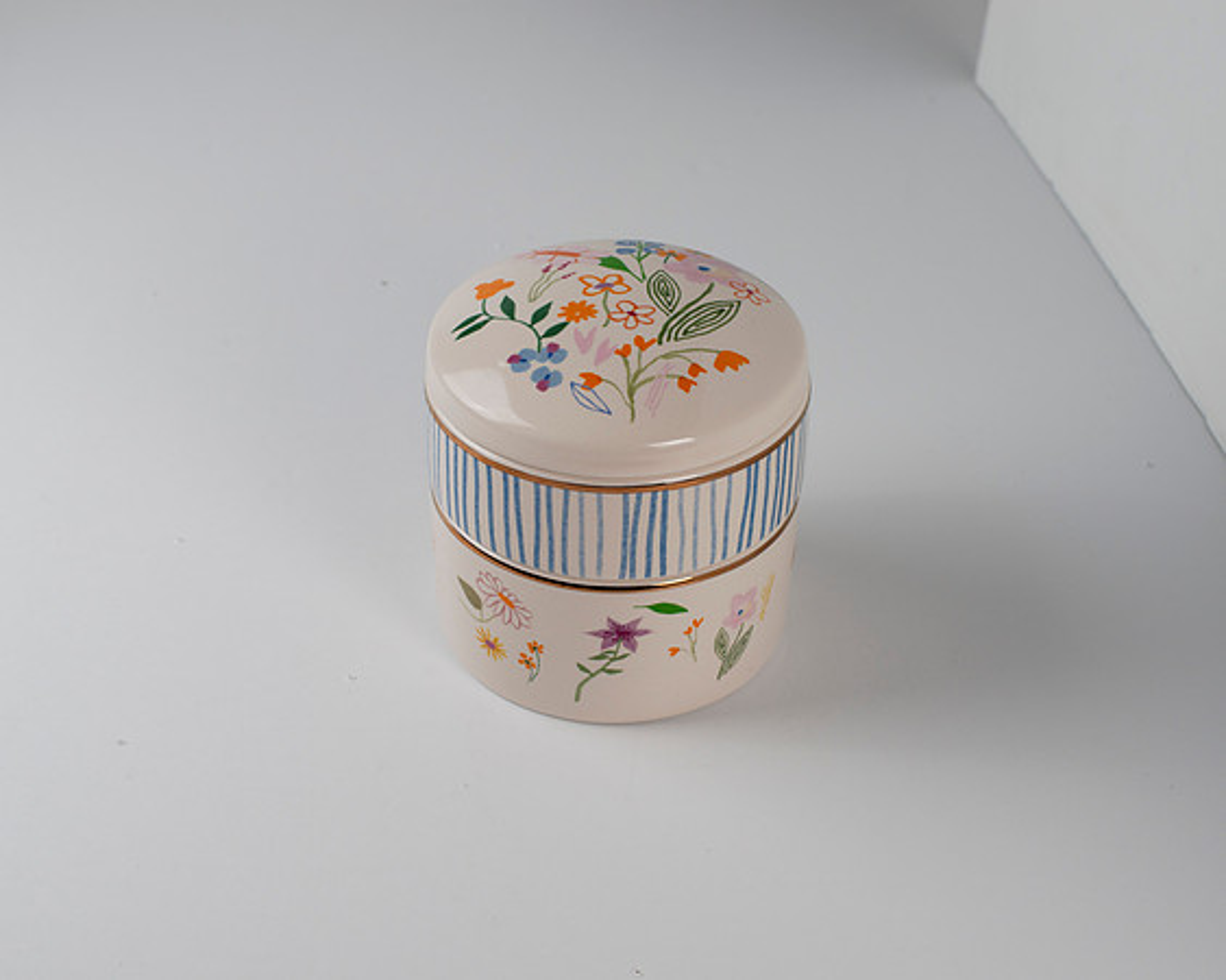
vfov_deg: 26.4
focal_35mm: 58
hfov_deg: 32.7
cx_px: 622
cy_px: 490
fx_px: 2089
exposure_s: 1/250
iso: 200
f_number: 10
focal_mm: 50
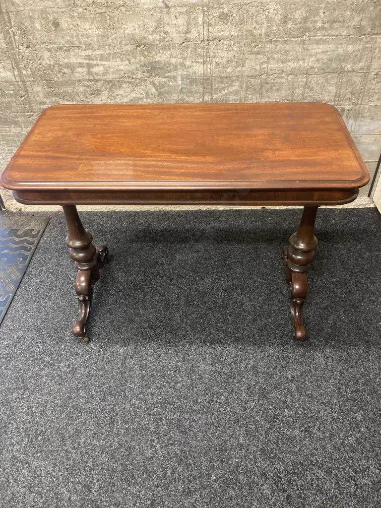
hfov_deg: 49.7
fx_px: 411
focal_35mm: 28
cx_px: 190
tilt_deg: -41.9
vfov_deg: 63.4
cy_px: 254
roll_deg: +2.0
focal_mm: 3.99
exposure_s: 1/33
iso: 250
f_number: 1.8
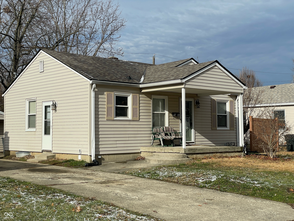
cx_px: 147
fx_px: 442
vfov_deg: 28.0
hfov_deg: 36.8
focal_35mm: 52
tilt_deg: +4.1
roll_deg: +0.5
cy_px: 110
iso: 25
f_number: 2
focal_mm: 6
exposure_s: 1/2817
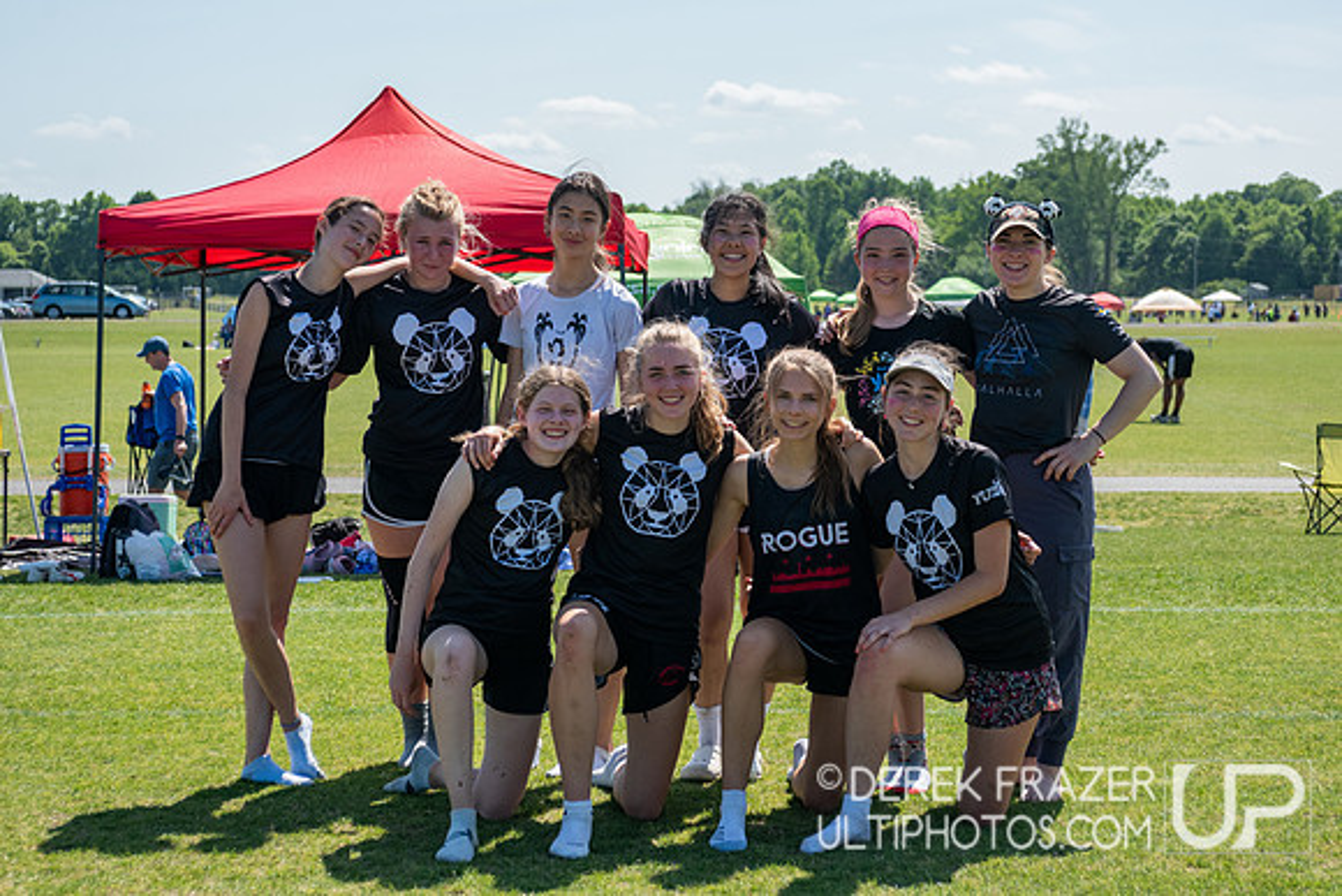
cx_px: 703
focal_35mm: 81
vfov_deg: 16.9
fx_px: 3014
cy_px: 378
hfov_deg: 25.1
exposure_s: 1/2000
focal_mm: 66
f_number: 6.3
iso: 560
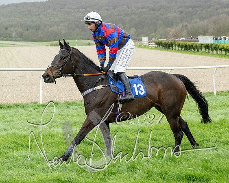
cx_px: 108
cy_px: 92
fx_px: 664
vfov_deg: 15.7
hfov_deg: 19.6
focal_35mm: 98
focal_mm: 70
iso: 400
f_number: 5
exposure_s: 1/800
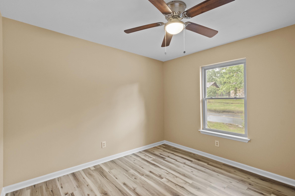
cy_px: 98
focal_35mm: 16
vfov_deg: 73.7
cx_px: 149
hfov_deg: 96.7
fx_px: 131
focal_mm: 10
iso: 400
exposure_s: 1/1.25
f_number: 10
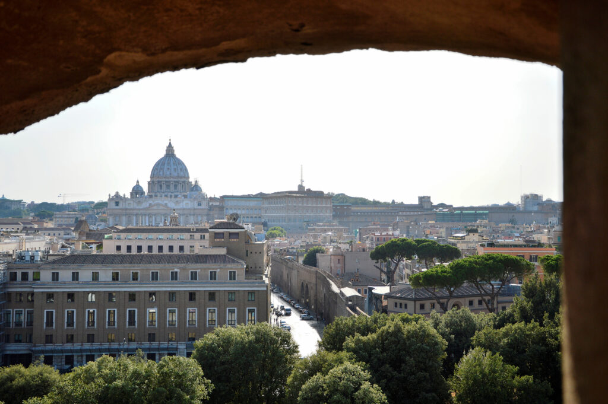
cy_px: 202
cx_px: 304
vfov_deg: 29.8
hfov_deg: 43.6
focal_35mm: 45
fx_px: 759
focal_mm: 30
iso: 100
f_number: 4.2
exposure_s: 1/800
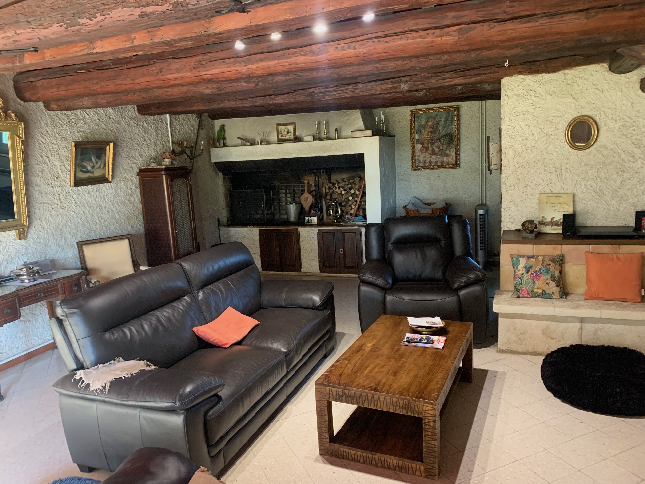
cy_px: 242
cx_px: 322
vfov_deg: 53.1
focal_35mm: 26
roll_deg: +3.6
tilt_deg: -9.6
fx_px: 484
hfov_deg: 67.3
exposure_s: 1/57
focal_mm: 4.25
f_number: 1.8
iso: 400
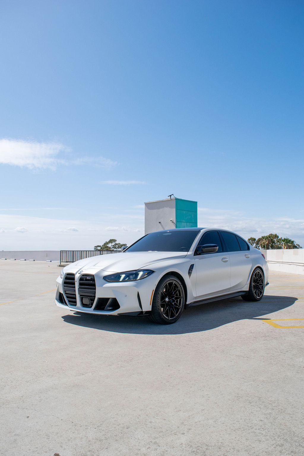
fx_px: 342
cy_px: 228
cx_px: 152
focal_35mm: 27
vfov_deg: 67.4
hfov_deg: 47.9
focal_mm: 18
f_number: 8
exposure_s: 1/2000
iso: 400
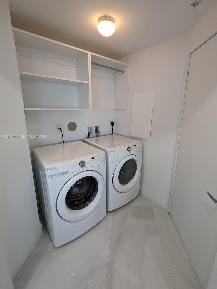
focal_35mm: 14
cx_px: 116
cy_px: 137
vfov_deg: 102.0
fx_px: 117
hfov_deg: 85.5
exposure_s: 1/30
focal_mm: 1.95
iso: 51
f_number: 2.2
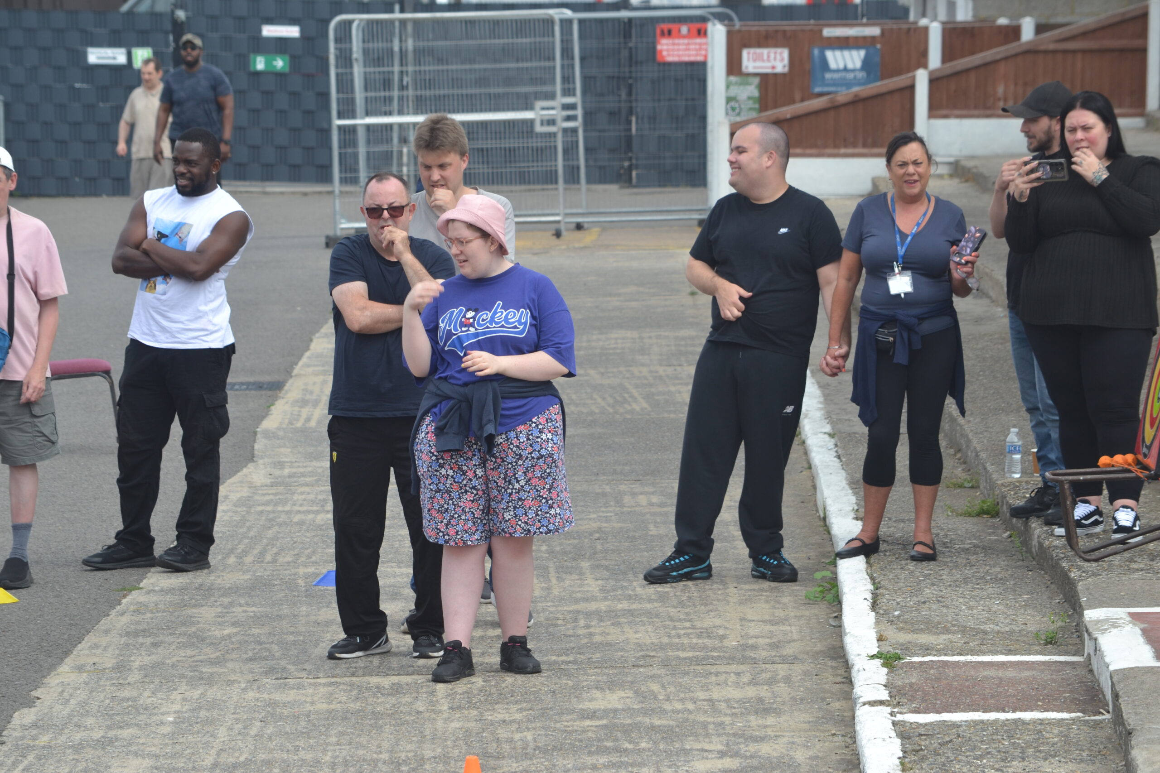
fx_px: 6283
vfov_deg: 7.0
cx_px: 580
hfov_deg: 10.5
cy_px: 386
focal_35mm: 195
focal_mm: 130
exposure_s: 1/200
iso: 100
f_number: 8
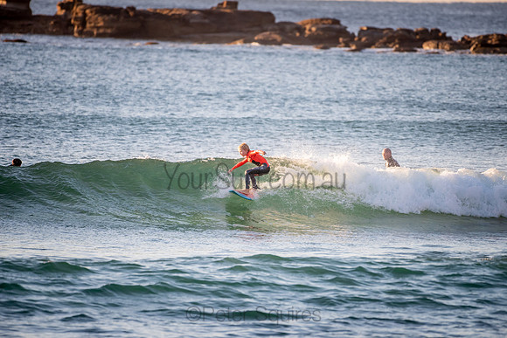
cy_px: 169
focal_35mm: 517
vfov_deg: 2.7
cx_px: 254
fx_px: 7276
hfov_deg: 4.0
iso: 360
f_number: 5.6
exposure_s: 1/800
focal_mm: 500
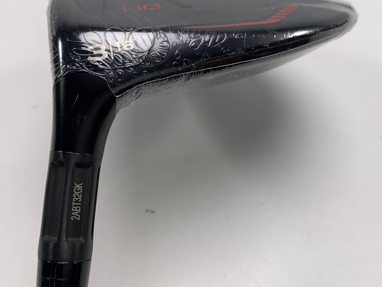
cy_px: 117
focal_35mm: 37
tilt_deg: -51.9
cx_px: 207
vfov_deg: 38.5
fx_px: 408
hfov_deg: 50.1
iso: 25
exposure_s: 1/264
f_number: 1.8
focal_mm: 4.25
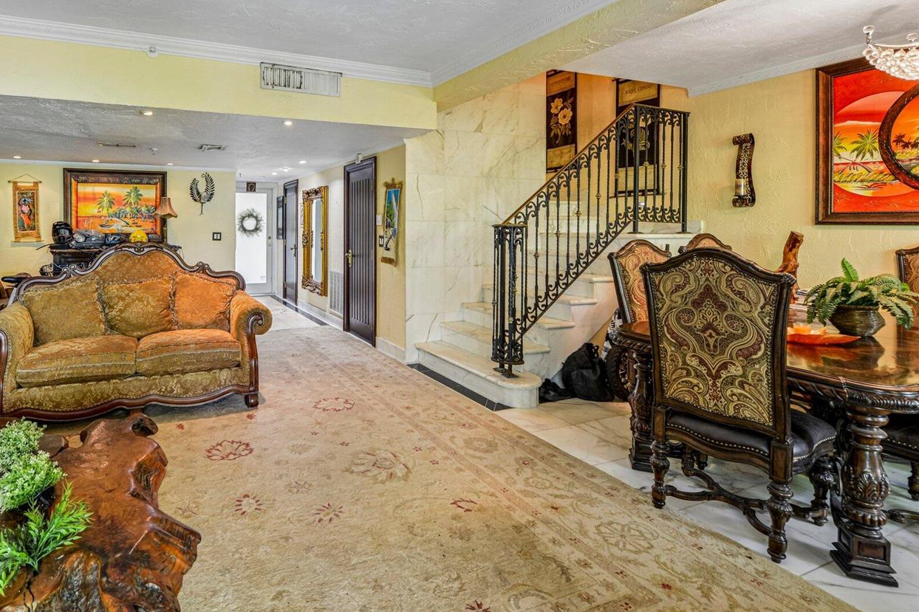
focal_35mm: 18
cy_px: 232
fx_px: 459
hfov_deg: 87.7
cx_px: 329
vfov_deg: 66.4
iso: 200
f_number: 9
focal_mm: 14
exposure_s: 1/2
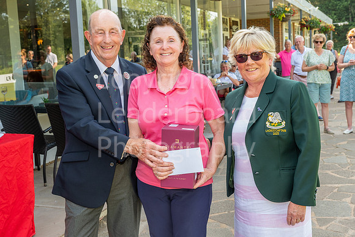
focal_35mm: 45
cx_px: 188
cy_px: 104
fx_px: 444
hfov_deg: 43.5
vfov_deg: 29.8
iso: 400
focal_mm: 40
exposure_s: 1/125
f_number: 7.1
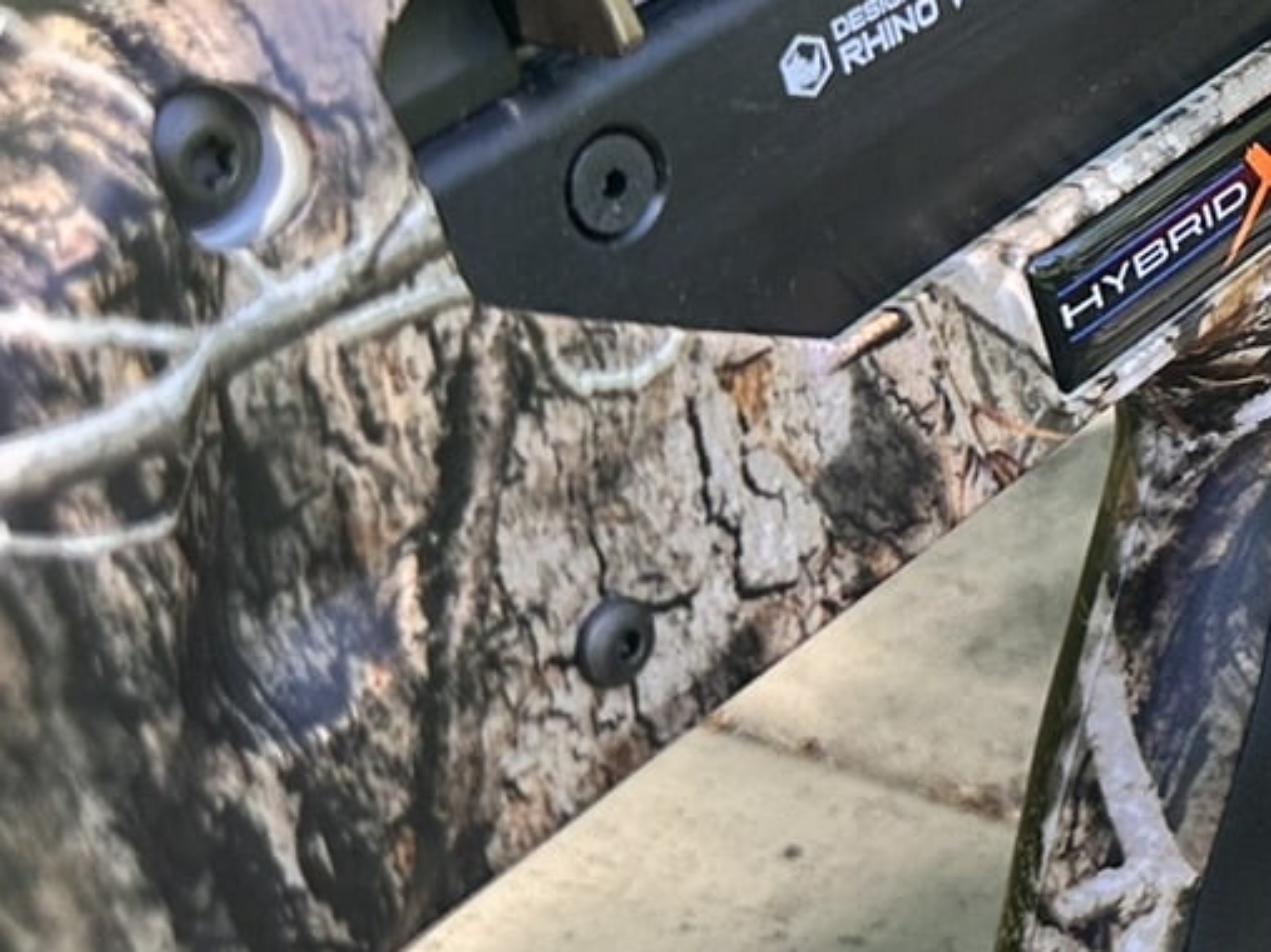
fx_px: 3561
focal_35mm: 97
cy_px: 75
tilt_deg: -29.4
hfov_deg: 17.2
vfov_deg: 15.1
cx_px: 2181
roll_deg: -0.4
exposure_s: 1/381
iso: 80
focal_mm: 6.86
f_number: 1.78
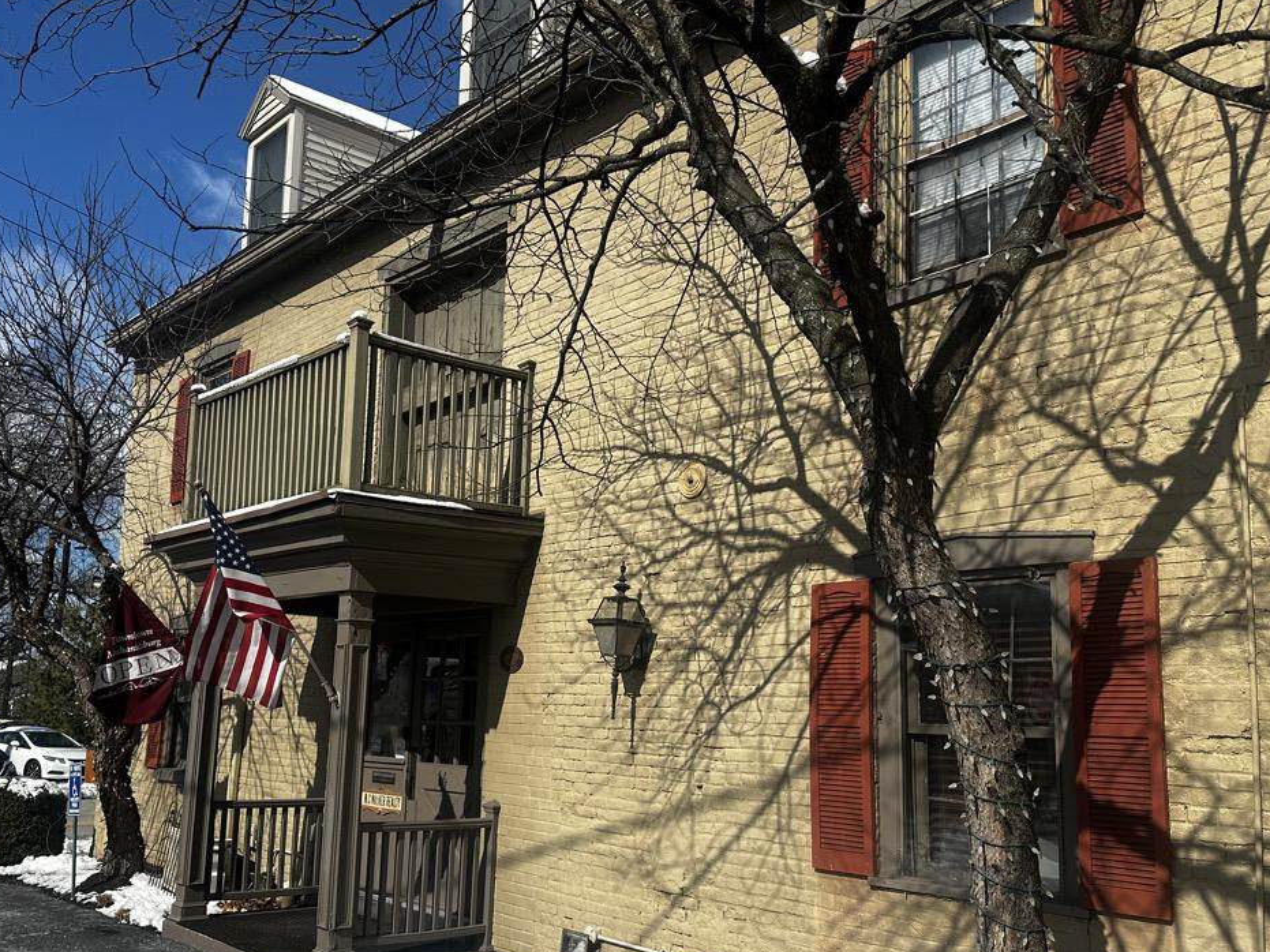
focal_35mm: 33
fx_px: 1211
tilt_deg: +8.4
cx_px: 531
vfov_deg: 42.9
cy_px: 532
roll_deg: -1.7
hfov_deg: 55.1
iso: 80
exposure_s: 1/7042
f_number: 1.78
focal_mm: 6.86
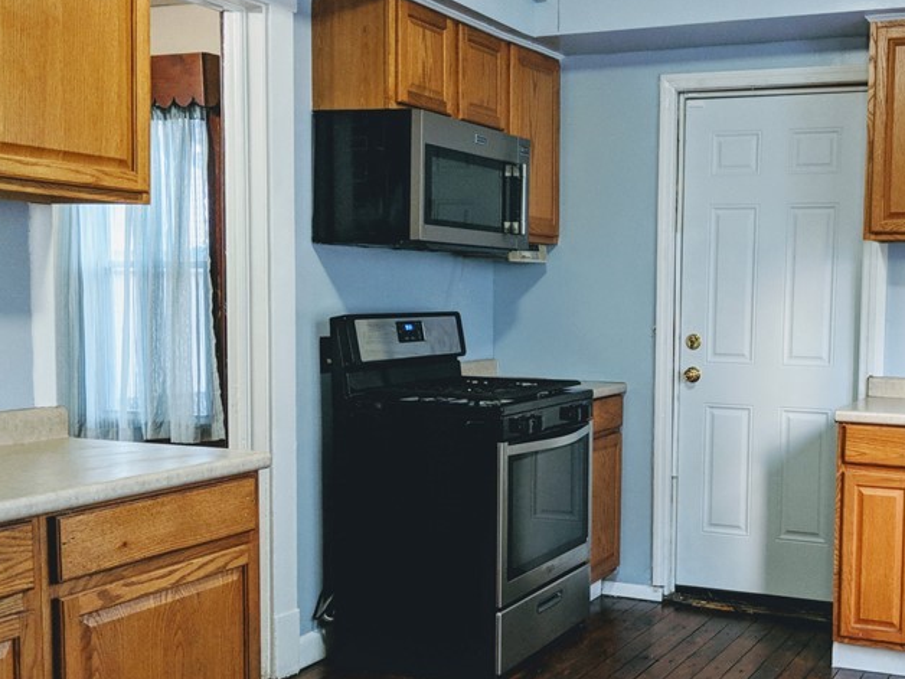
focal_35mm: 44
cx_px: 669
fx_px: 1150
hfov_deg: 41.8
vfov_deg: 32.8
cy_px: 382
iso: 400
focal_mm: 4.44
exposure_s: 1/60
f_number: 1.8
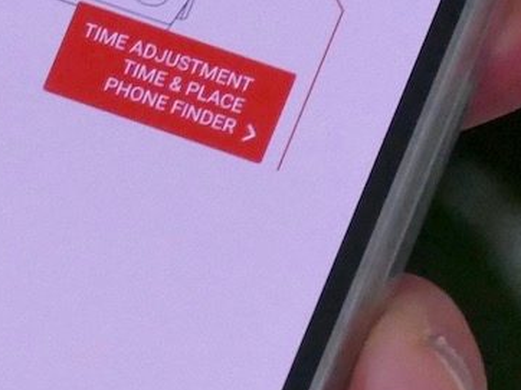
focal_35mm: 988
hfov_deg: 2.0
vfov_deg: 1.5
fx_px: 14860
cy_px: -89
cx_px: -9
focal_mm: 67.72
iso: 1600
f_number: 4.5
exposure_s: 1/100
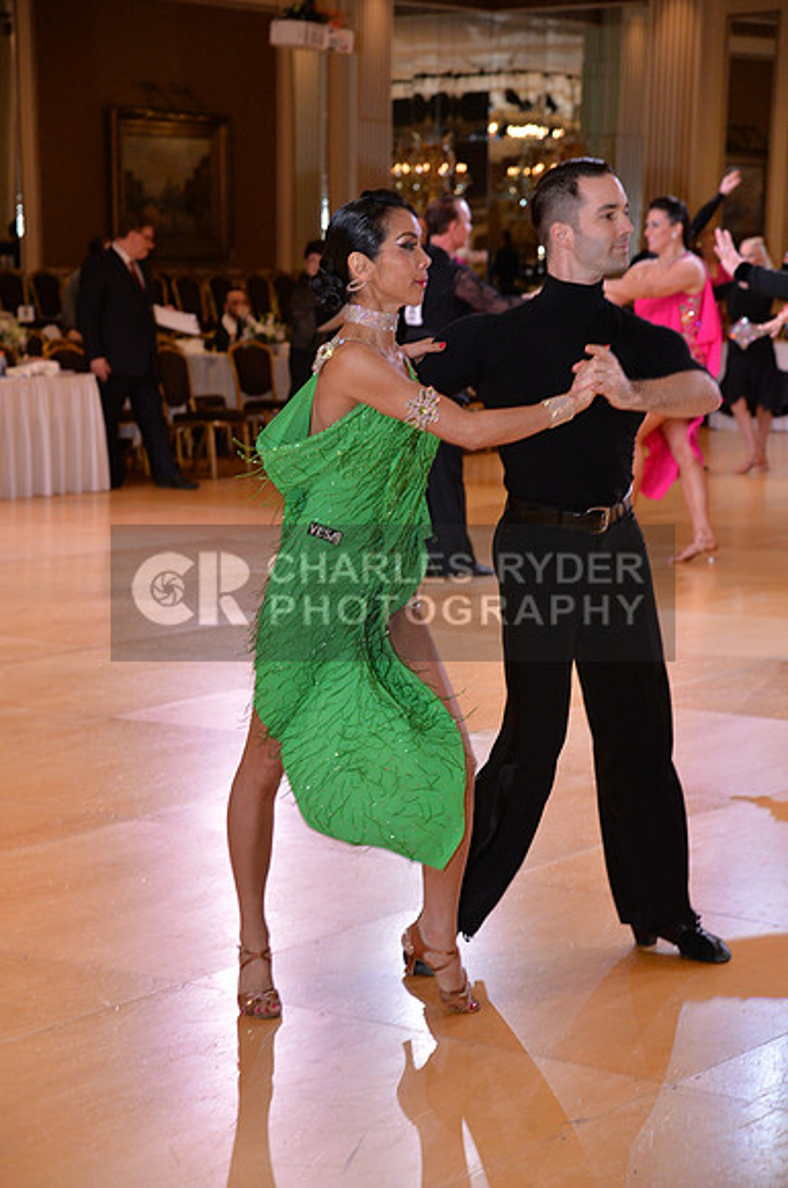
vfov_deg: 22.2
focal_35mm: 92
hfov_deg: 14.8
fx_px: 3029
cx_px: 394
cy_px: 594
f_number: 5.6
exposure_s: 1/250
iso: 1600
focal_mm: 92
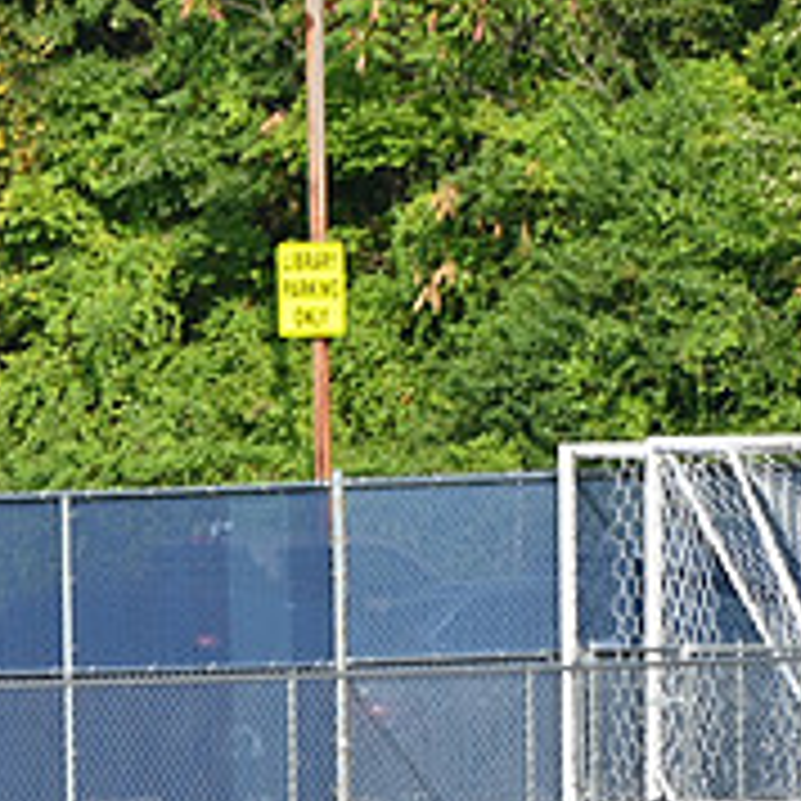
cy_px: 830
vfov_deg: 2.5
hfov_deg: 2.5
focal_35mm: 705
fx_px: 18457
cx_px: -171
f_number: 5.6
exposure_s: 1/800
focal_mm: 170
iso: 140
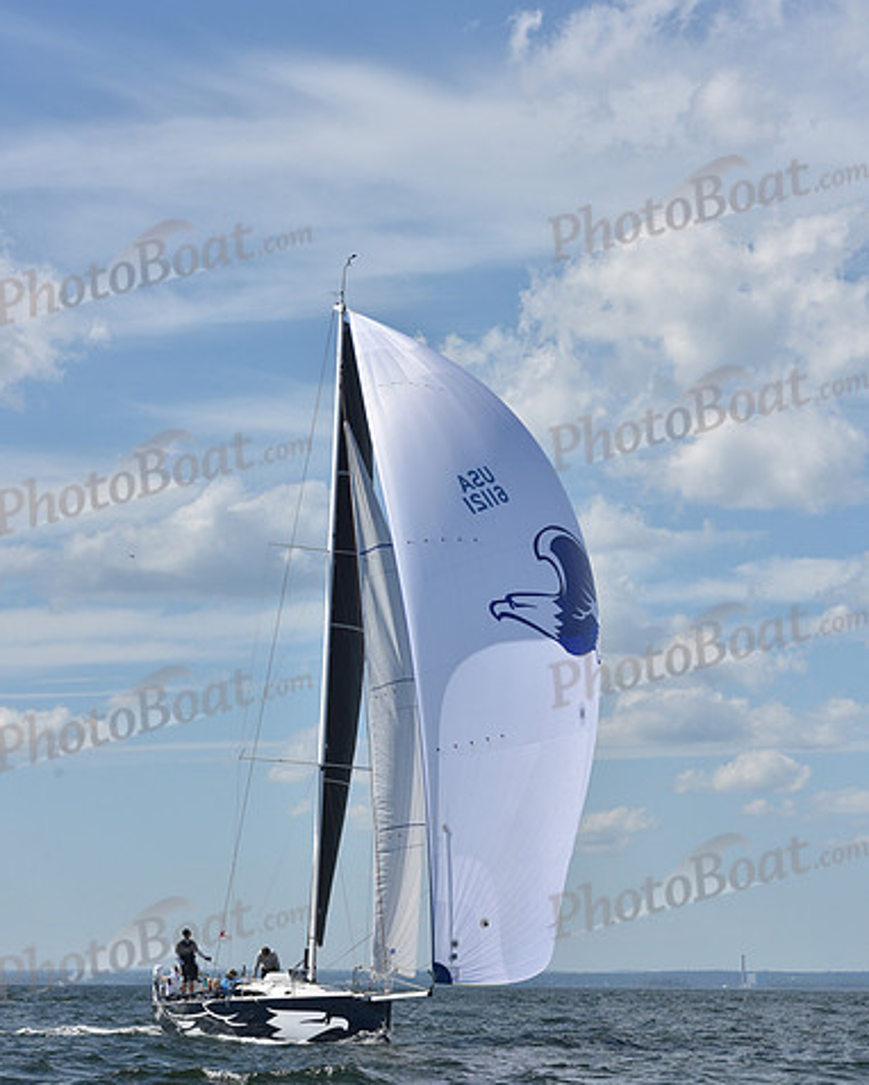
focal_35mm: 105
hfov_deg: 14.7
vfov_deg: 18.3
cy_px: 564
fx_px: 3373
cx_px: 431
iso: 320
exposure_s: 1/1250
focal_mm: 92
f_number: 10
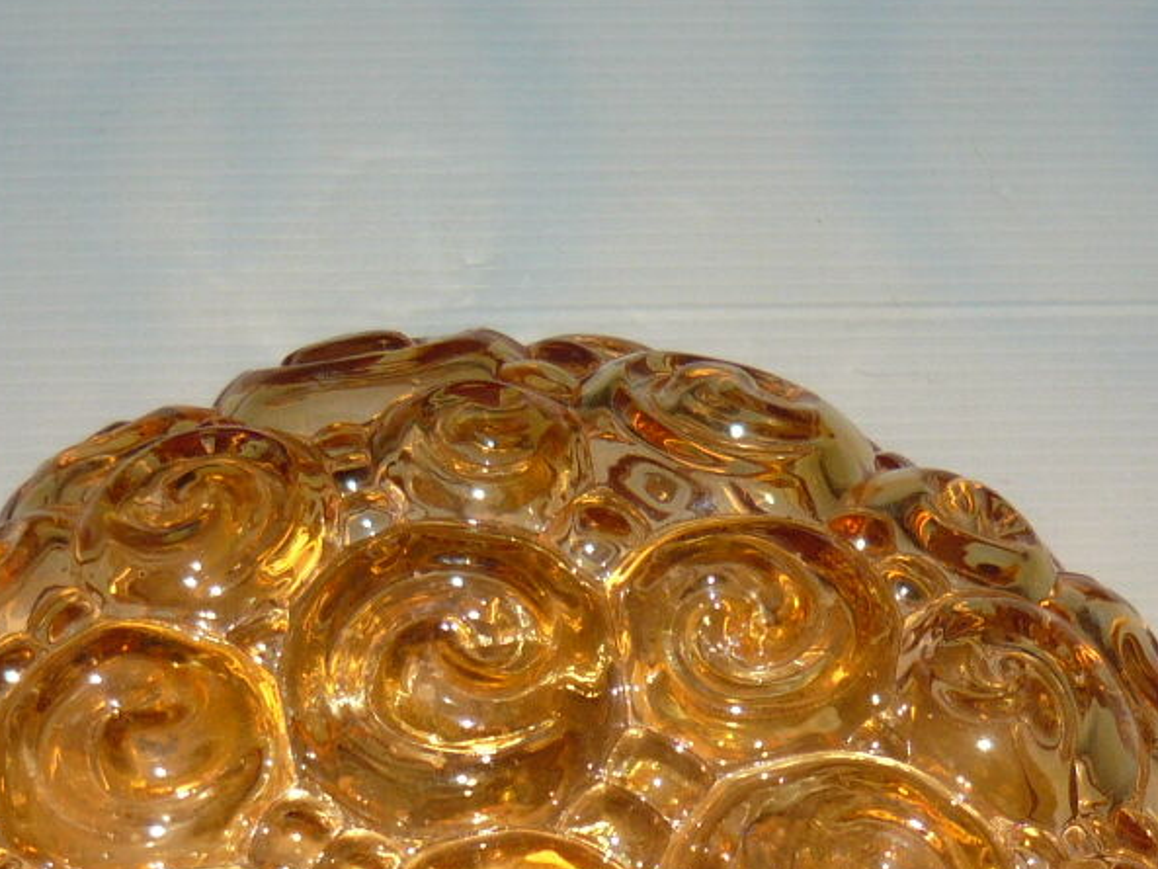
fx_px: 2978
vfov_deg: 16.1
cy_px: 972
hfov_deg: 22.0
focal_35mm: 89
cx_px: 600
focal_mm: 5.5
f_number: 2.8
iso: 100
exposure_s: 1/160
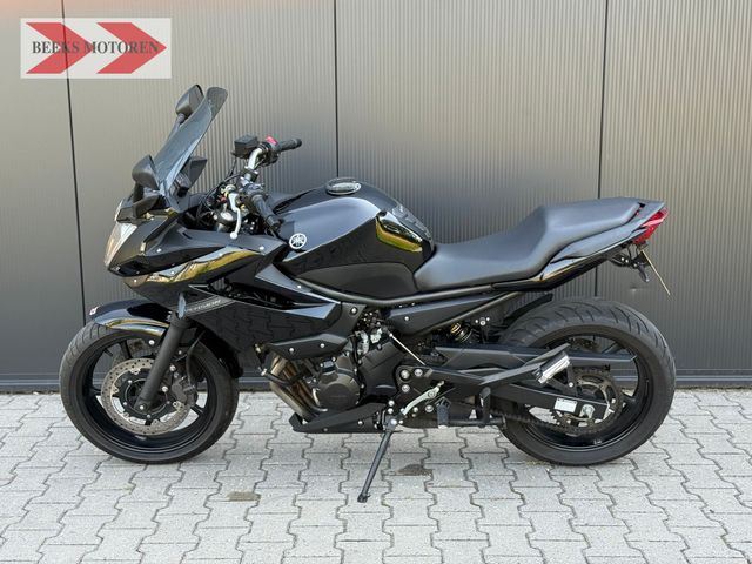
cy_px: 282
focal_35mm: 48
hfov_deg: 39.7
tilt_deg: -10.9
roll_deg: +0.3
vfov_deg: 30.3
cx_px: 376
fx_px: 1043
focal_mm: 6.76
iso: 100
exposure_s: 1/242
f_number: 1.78
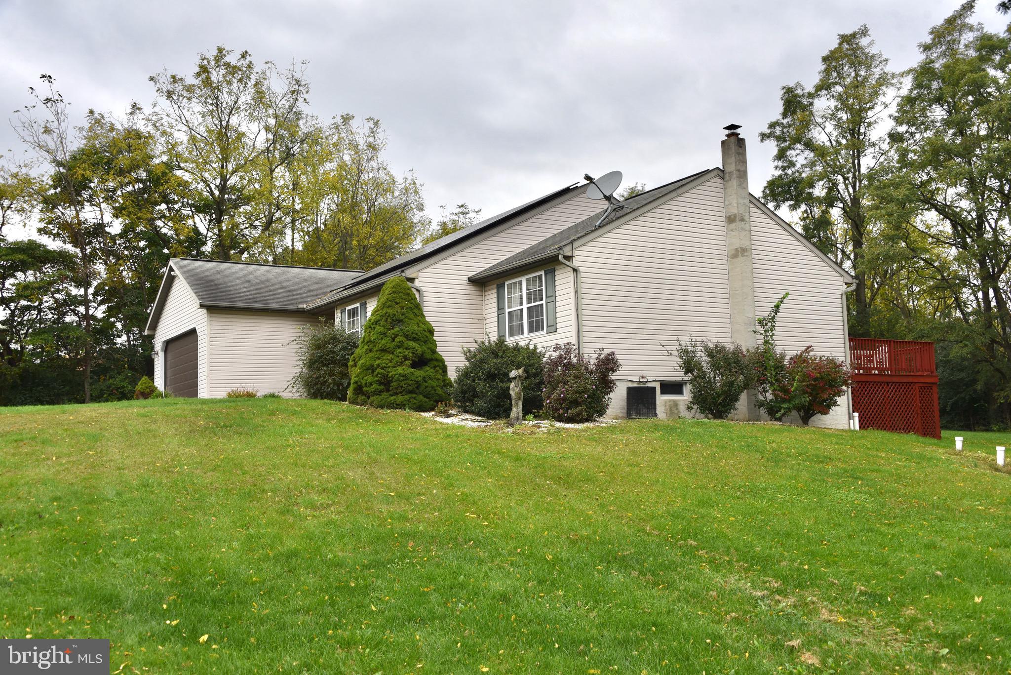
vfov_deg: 38.9
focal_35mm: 34
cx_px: 506
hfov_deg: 55.8
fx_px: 955
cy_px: 338
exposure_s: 1/250
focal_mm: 34
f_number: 8
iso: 200
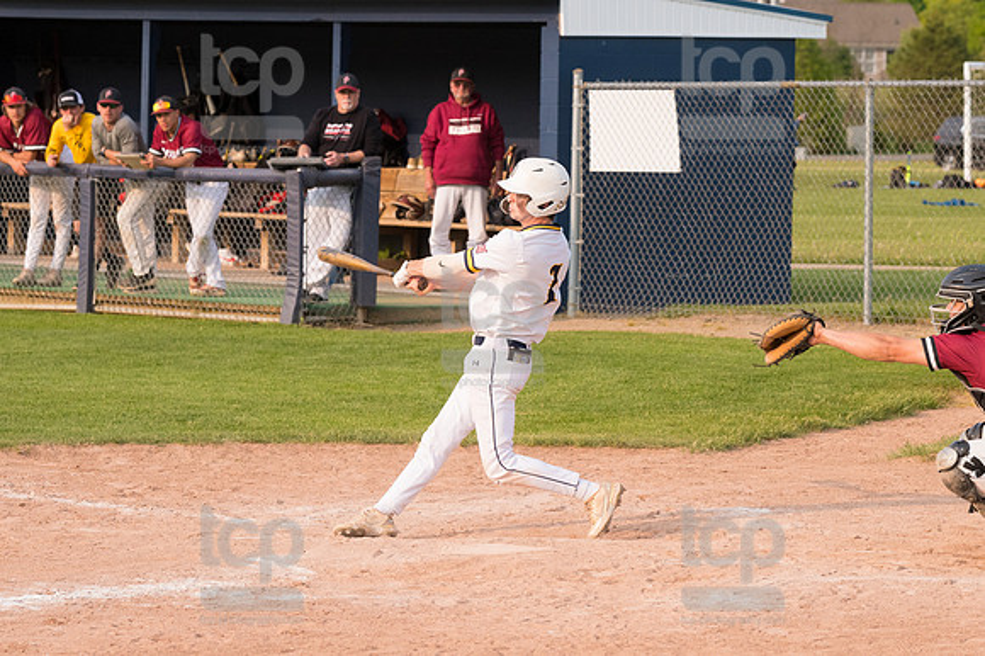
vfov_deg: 7.9
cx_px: 492
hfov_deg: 11.8
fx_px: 4758
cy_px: 328
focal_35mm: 174
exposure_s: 1/1600
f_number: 5.6
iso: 800
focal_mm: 116
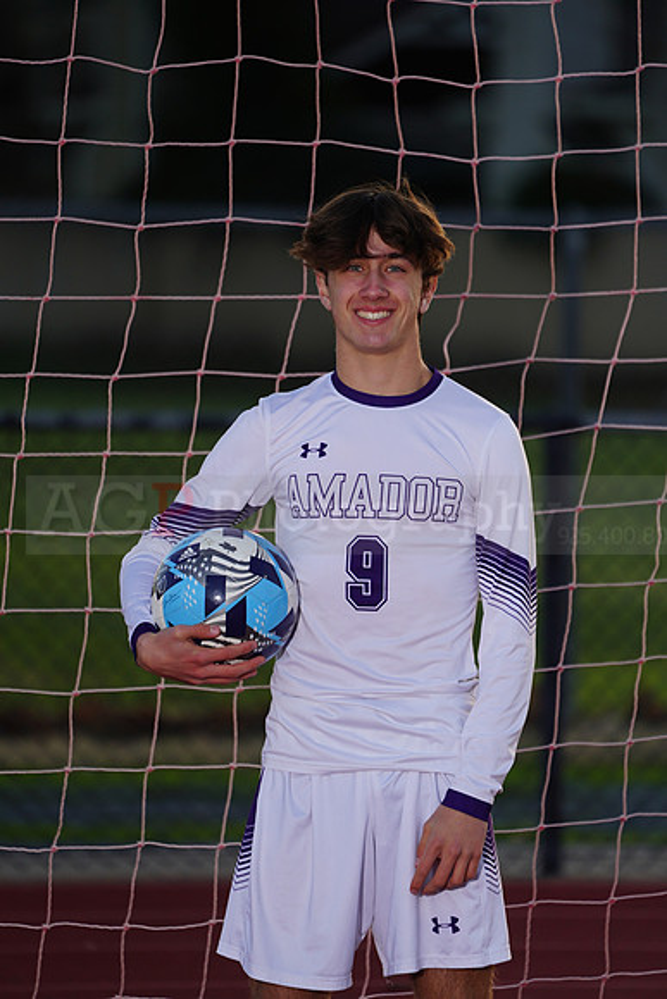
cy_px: 500
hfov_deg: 3.6
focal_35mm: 382
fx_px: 10609
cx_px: 334
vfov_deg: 5.4
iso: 200
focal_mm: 382
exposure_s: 1/250
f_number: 5.6
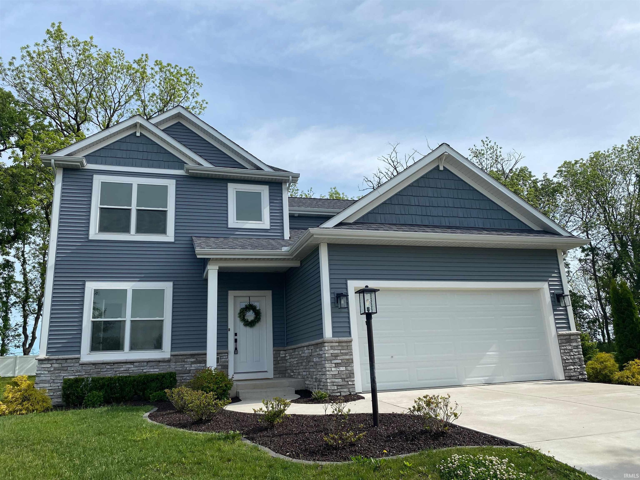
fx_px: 481
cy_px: 240
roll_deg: +2.8
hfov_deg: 67.3
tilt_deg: +16.8
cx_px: 320
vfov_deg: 53.1
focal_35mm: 26
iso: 32
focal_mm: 4.25
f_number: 1.8
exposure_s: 1/3731
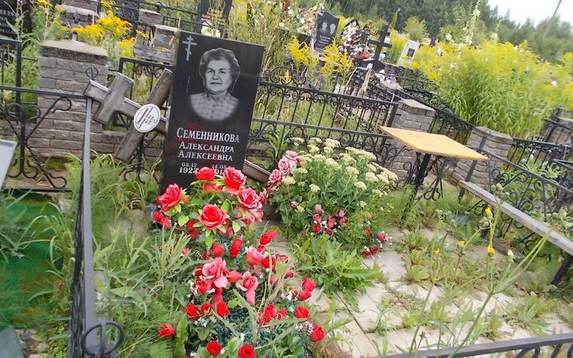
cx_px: 282
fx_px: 437
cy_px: 171
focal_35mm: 28
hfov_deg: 66.5
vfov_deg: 44.5
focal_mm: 4.6
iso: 80
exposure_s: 1/125
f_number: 3.2
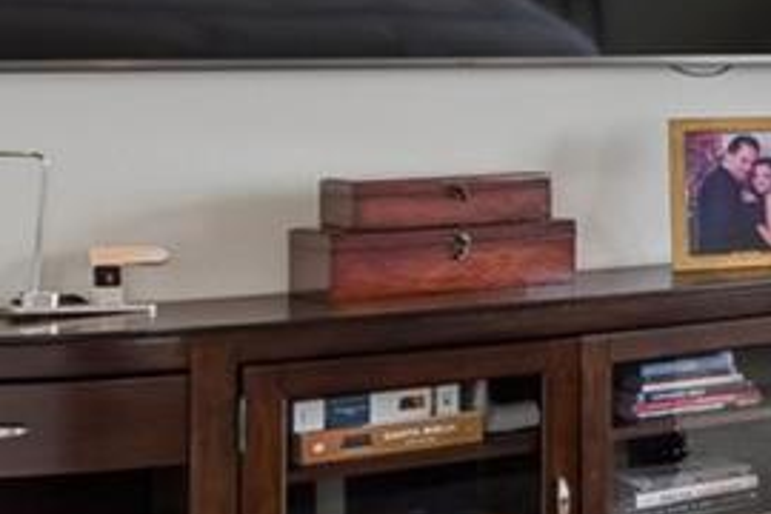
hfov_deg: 15.5
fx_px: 1906
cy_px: 26
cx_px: 1733
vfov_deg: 15.1
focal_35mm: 89
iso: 100
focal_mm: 10
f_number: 7.1
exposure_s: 1/13
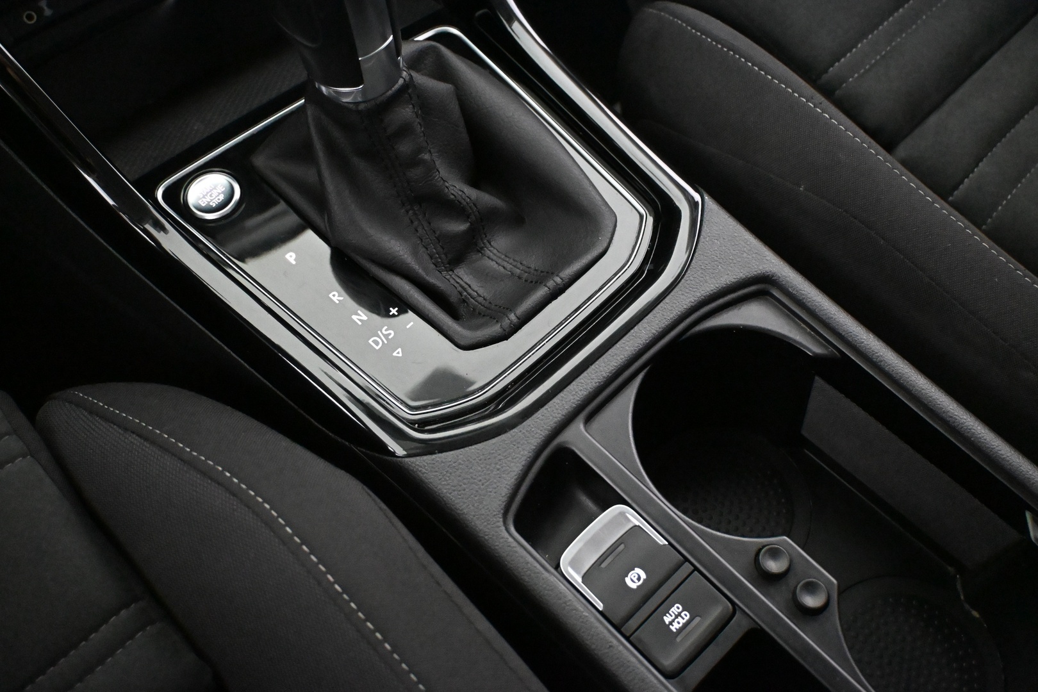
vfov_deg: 32.4
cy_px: 346
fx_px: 1189
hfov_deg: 47.2
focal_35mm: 41
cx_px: 519
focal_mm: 27.5
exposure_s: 1/60
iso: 12800
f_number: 4.5
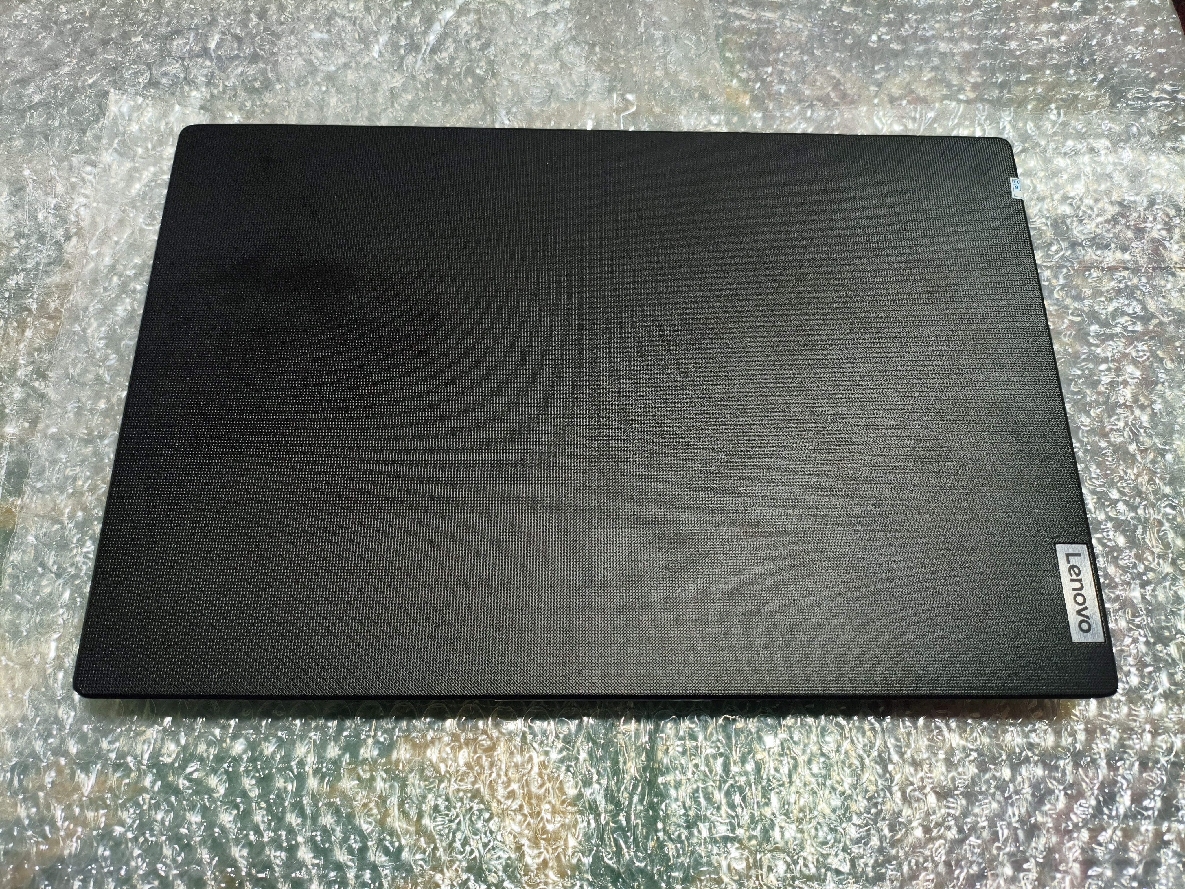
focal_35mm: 26
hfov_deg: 67.3
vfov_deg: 53.1
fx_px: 890
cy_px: 444
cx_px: 592
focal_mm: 4.94
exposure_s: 1/50
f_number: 1.5
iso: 160
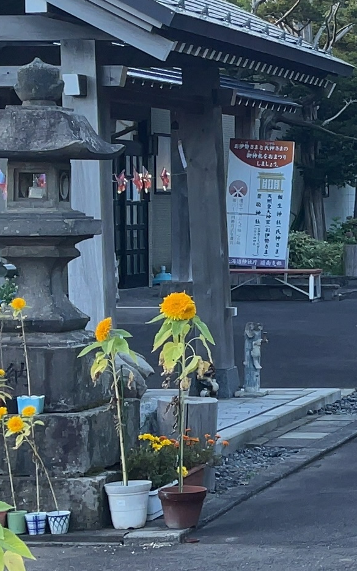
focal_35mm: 119
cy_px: 226
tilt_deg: -1.3
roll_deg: +0.7
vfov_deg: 17.5
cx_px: 706
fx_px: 1852
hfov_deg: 10.2
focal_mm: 5.1
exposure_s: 1/336
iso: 50
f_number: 1.6
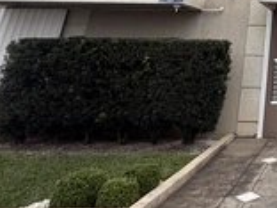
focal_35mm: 43
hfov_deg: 33.4
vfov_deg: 27.0
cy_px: -76
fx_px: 344
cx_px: 352
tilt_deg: +20.8
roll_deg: -0.8
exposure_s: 1/540
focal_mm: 2.22
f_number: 2.2
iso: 64
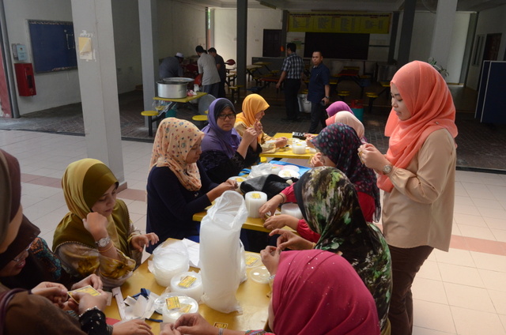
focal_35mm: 27
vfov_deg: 47.7
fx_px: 379
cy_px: 168
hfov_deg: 67.5
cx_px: 253
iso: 2000
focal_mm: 18
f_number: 6.3
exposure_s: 1/640
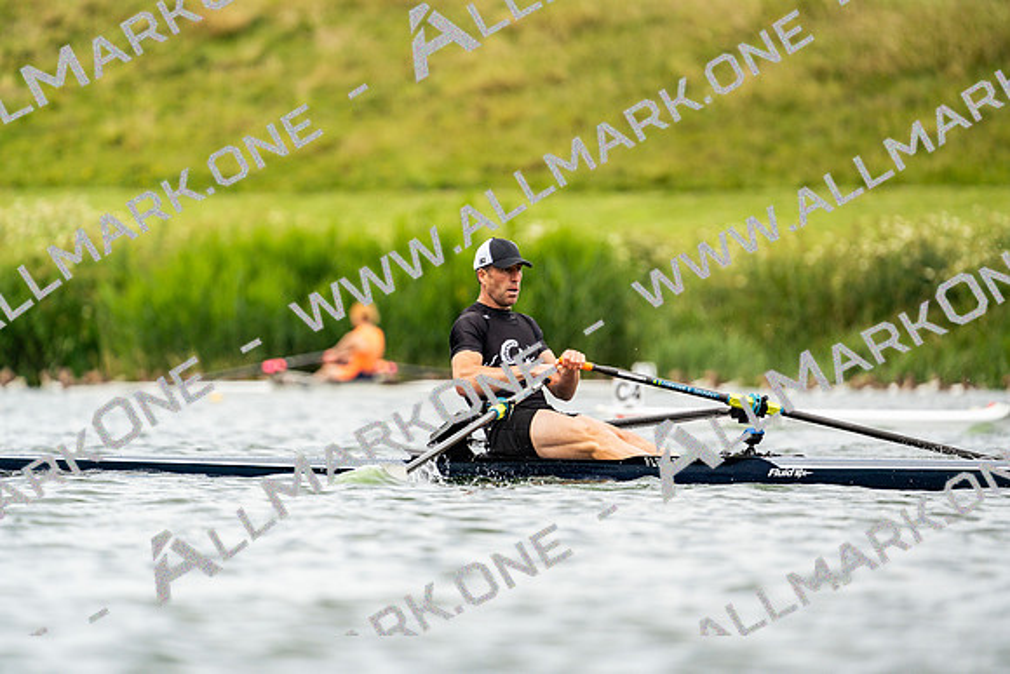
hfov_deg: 3.4
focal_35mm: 600
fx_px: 16836
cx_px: 505
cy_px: 337
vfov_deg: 2.3
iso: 500
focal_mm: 600
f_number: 6.3
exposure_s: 1/2000
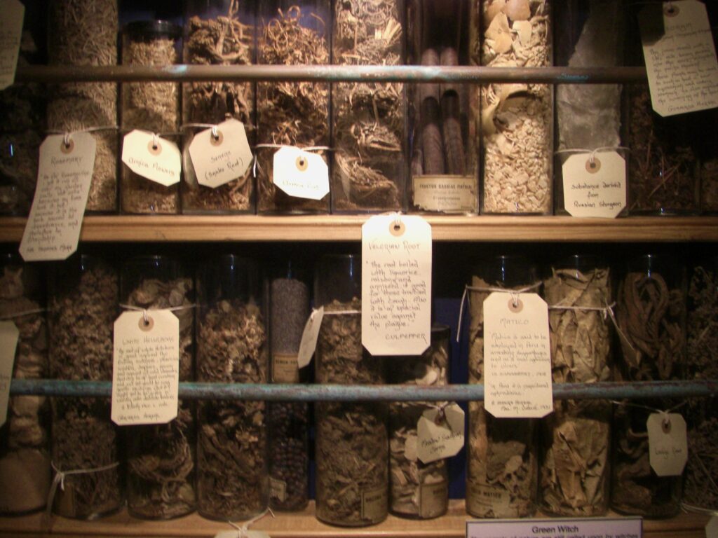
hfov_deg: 49.0
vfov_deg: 37.7
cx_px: 359
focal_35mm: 38
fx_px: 788
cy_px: 269
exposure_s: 1/15
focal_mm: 6.3
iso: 200
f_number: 3.4
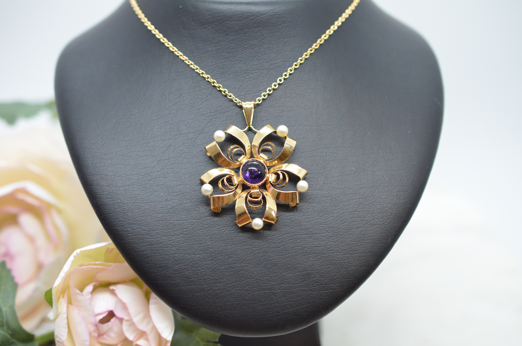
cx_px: 261
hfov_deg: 33.5
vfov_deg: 22.5
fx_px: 868
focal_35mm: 60
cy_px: 173
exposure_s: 1/1000
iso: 2500
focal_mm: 40
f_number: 4
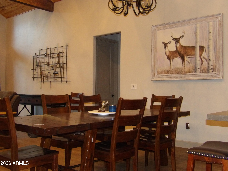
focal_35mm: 39
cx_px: 114
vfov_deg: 36.8
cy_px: 86
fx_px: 257
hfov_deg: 47.9
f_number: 3.7
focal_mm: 7
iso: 800
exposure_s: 1/33
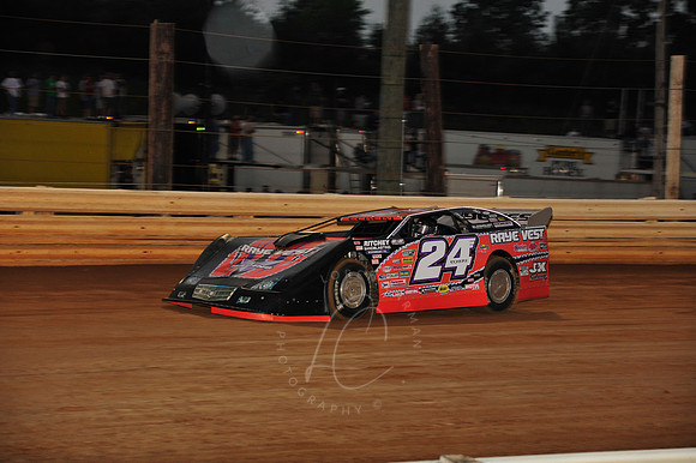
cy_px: 232
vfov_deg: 10.1
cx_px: 348
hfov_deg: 15.2
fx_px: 2608
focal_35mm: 135
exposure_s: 1/320
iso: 800
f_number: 6.3
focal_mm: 135
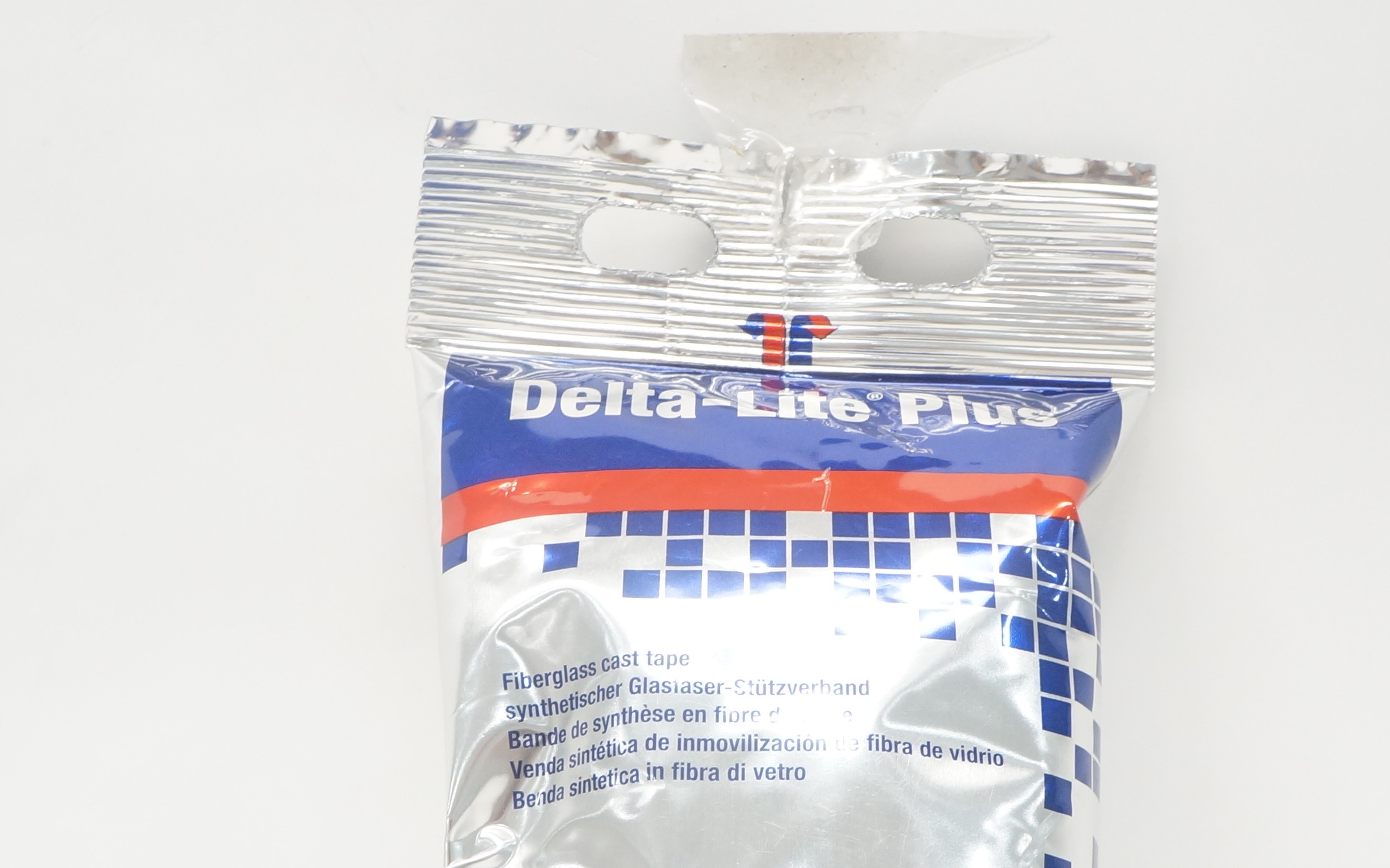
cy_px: 721
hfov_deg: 36.9
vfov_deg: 23.1
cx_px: 762
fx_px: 2083
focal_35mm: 55
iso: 800
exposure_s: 1/40
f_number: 8
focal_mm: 18
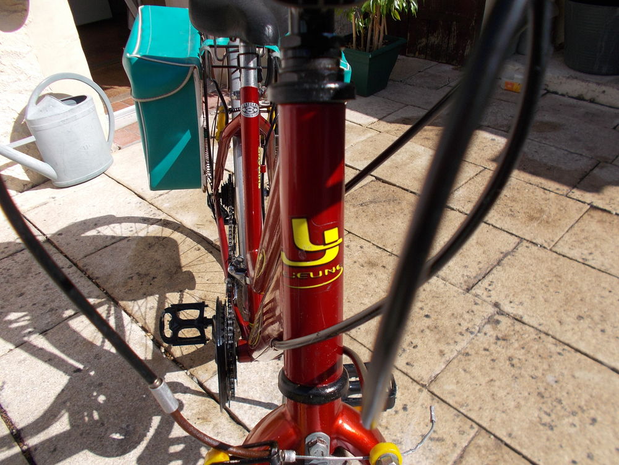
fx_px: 465
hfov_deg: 67.3
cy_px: 232
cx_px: 310
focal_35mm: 26
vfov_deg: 53.1
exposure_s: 1/160
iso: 80
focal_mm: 4.6
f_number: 8
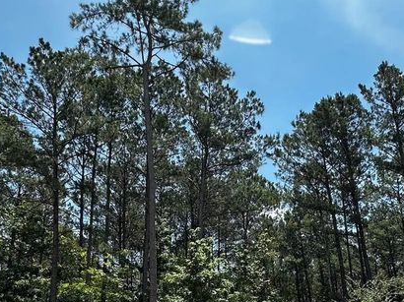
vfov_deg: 38.7
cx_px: 226
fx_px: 408
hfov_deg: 52.5
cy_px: 252
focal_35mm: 35
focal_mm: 2.22
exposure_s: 1/629
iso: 40
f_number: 2.2
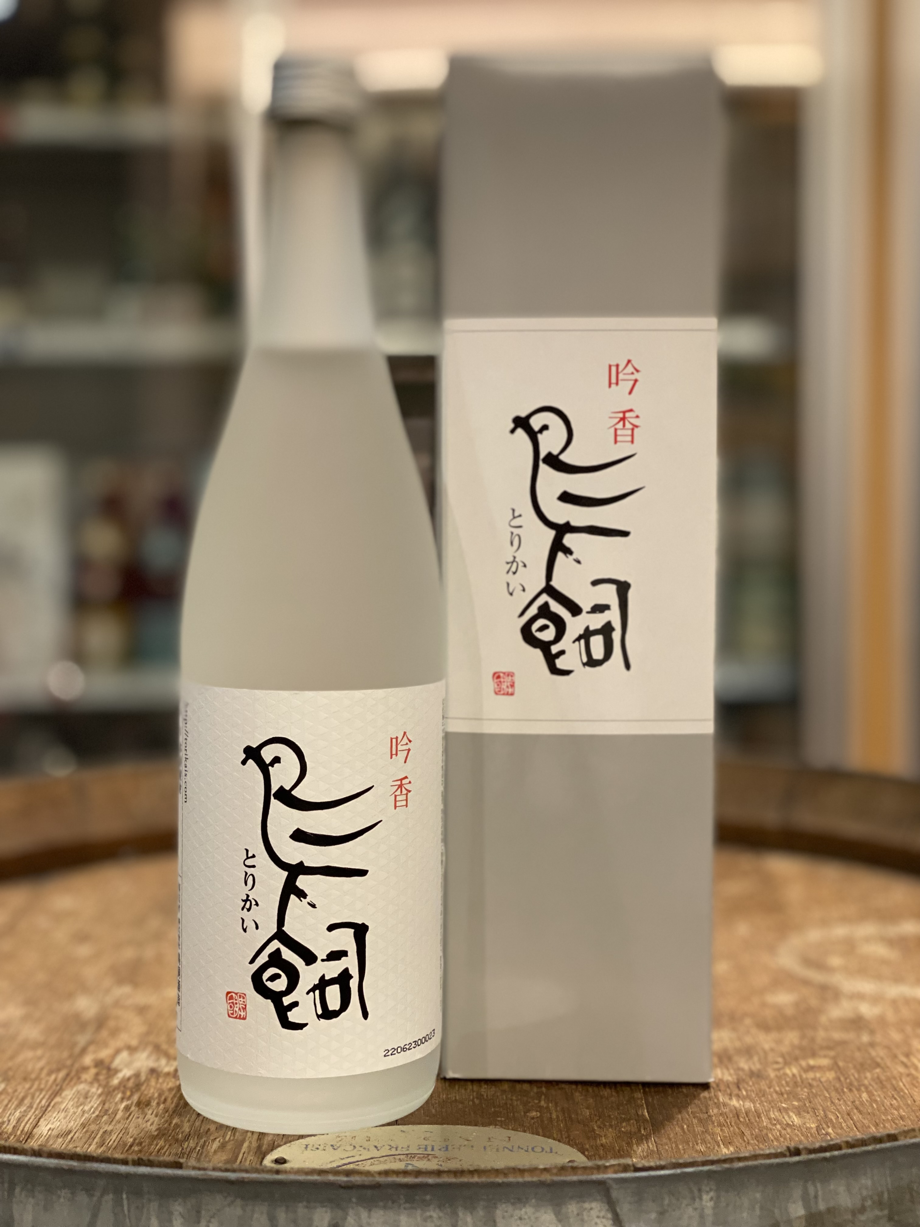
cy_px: 614
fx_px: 1843
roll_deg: -0.1
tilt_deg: -2.3
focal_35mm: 52
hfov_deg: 28.0
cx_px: 460
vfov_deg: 36.8
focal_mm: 6
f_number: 2
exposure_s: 1/35
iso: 125
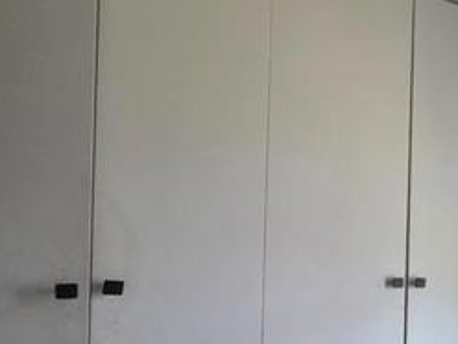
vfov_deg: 33.7
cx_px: 715
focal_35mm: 42
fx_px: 556
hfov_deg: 27.3
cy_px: 255
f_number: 1.9
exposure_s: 1/50.3
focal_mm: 2.2
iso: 320
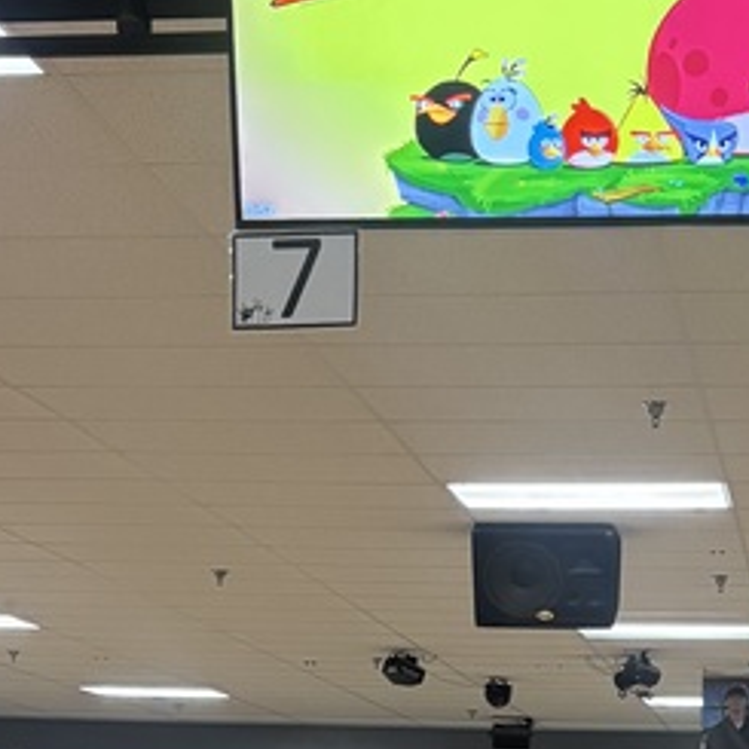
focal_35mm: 96
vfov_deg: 16.7
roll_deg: -2.2
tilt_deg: -3.6
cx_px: 495
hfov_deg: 18.1
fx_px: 2350
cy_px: 1073
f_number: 1.6
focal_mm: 5.96
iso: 320
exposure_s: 1/60
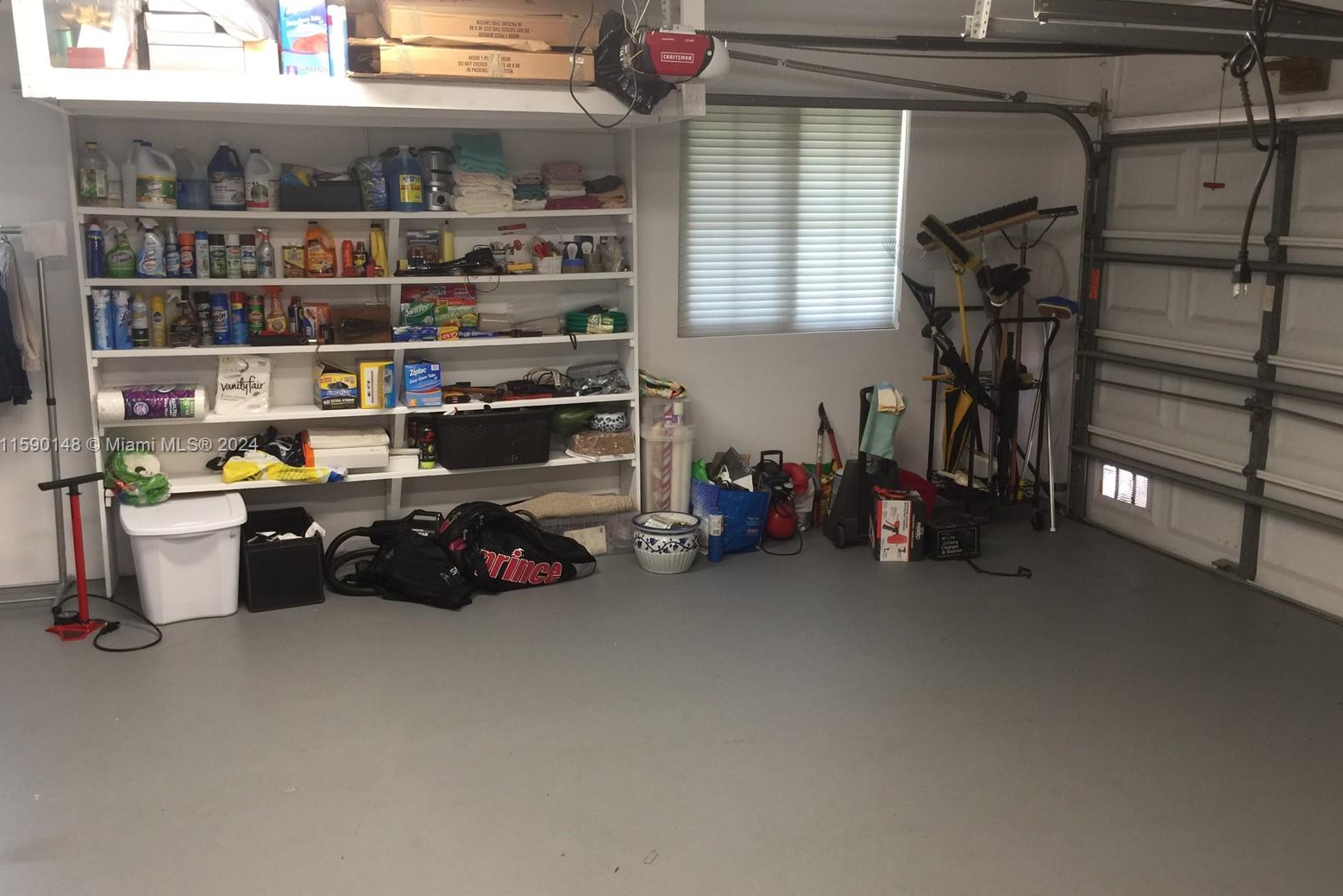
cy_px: 446
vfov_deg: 42.3
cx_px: 673
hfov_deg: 60.3
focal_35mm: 31
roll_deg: -0.7
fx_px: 1156
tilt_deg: -13.9
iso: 32
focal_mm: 4.15
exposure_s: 1/15
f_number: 2.2
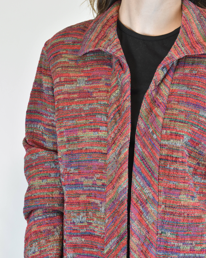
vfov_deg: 23.3
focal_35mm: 82
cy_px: 150
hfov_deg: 18.7
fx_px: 625
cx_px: 102
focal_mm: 48
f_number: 13
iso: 1600
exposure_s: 1/25
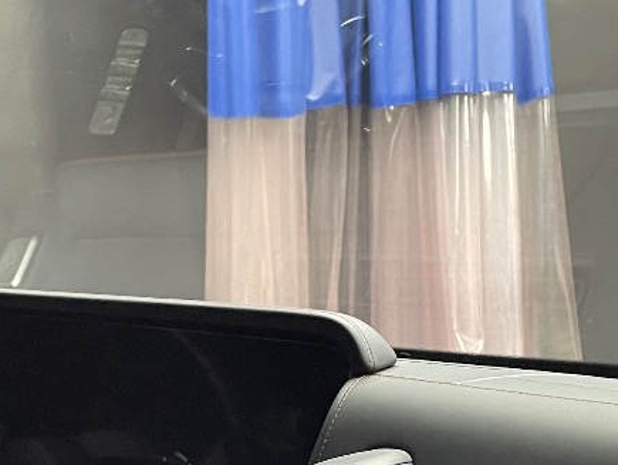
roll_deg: +1.5
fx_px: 1537
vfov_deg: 16.7
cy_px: 505
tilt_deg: -9.2
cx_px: 303
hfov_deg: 22.7
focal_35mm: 86
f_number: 1.6
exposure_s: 1/30
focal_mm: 4.2
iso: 500
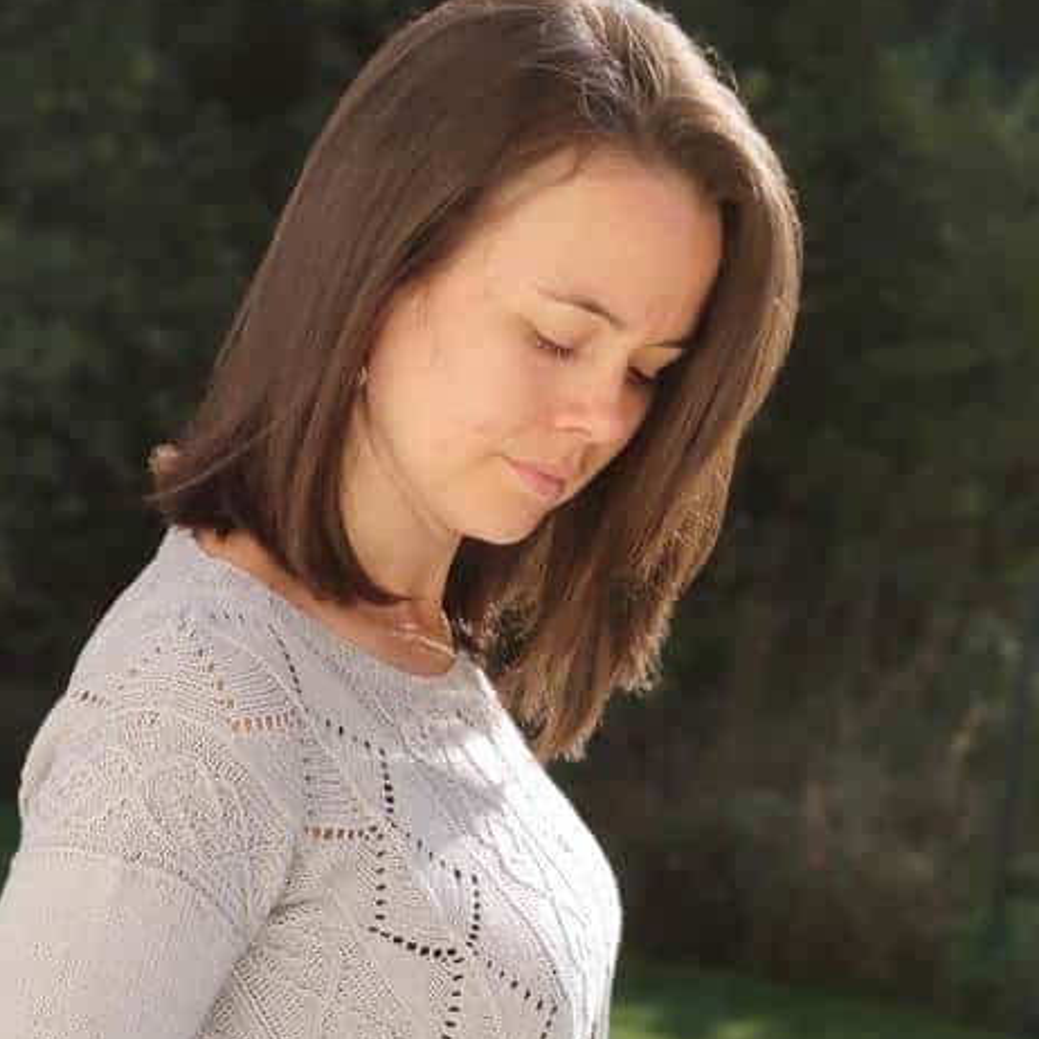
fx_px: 2683
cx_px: 196
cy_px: 695
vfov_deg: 21.8
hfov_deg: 21.6
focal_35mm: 79
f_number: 2
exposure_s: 1/1089
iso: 100
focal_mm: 8.16
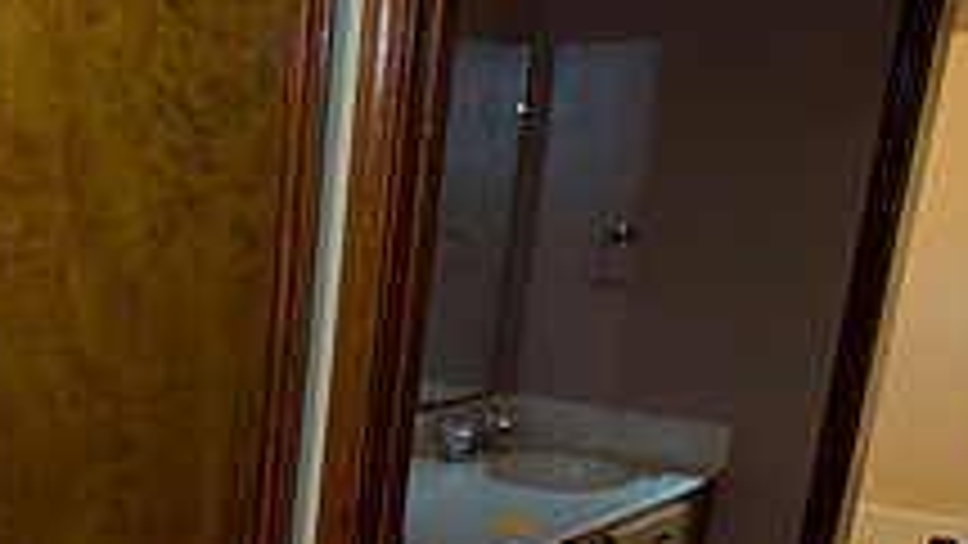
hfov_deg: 32.9
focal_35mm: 48
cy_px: 468
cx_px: -266
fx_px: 1232
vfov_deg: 24.4
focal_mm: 17
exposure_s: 1/25
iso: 1250
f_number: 4
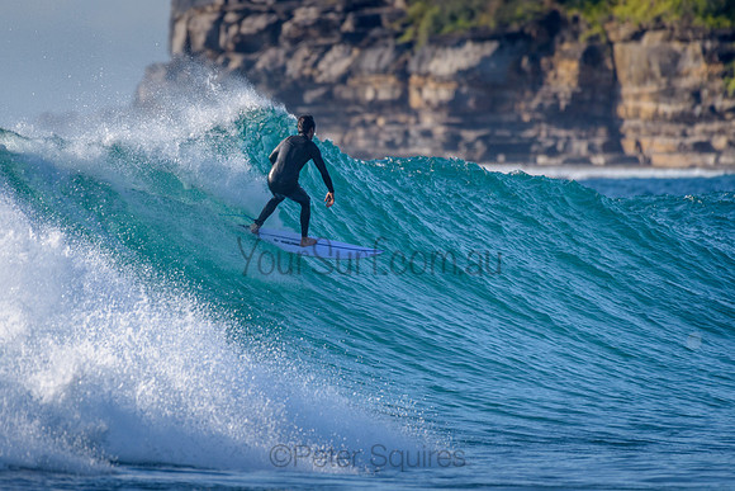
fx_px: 12511
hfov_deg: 3.4
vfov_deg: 2.2
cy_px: 198
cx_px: 314
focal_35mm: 613
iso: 250
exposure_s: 1/2000
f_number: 5.6
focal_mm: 500
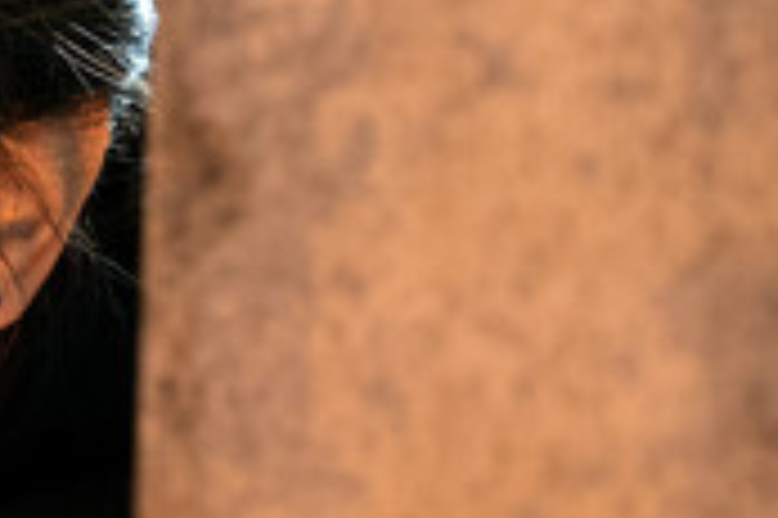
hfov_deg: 3.4
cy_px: 291
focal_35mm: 607
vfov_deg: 2.3
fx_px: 13105
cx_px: -40
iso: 6400
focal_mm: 164
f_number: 4.5
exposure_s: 1/800
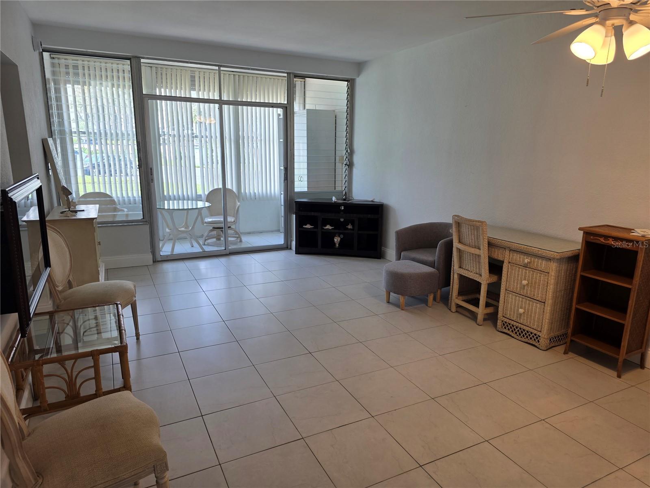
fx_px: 432
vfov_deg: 58.9
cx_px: 325
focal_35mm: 23
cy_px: 244
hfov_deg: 73.9
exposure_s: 1/120
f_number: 1.7
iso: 50
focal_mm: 6.3
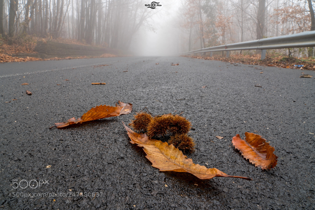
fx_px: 210
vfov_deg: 53.1
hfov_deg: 73.7
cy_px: 105
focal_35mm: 24
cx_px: 158
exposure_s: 1.3
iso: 50
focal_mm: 24
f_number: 18
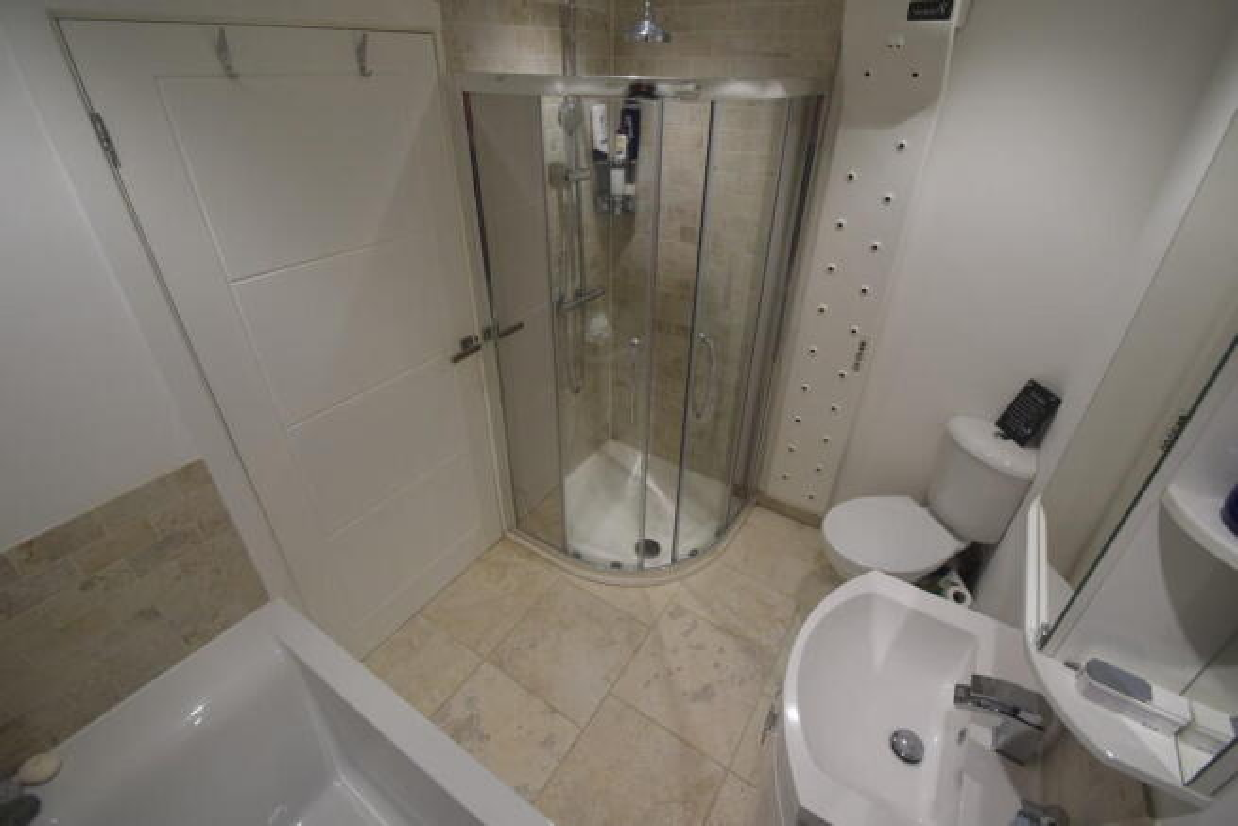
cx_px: 619
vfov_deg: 77.4
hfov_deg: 100.4
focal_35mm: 15
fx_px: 516
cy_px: 413
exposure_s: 1/100
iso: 800
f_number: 5
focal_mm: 10
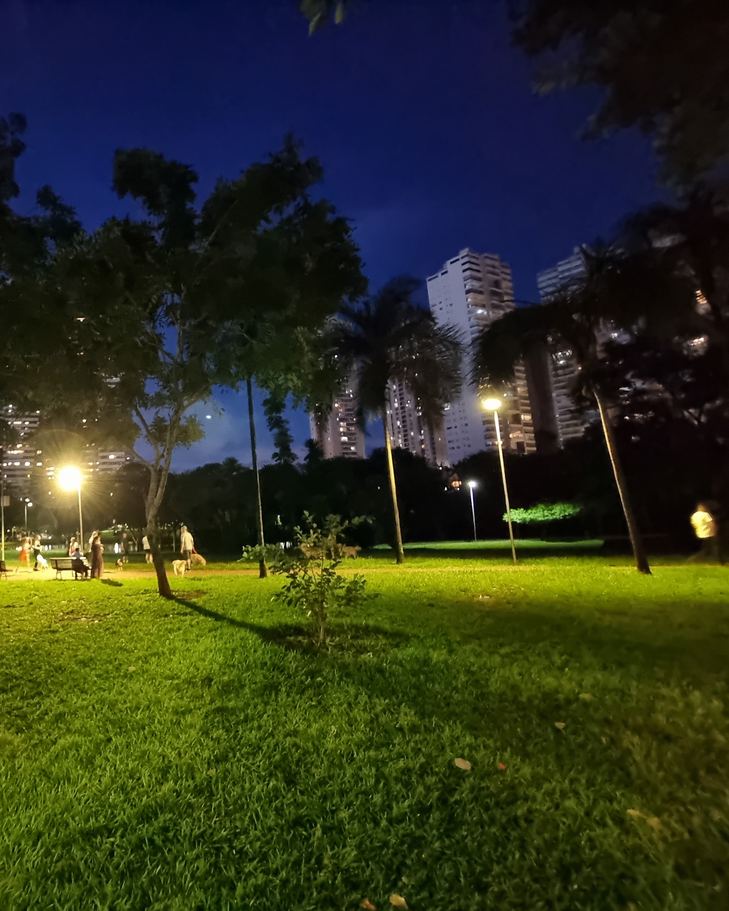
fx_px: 458
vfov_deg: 89.6
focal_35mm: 17
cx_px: 144
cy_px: 457
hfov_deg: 69.4
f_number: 2.2
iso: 2500
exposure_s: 1/20
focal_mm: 2.2
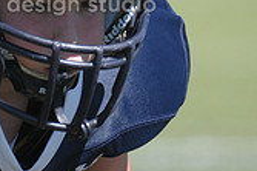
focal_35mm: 2084
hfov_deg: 1.0
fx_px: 14863
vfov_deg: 0.7
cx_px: -9
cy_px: -52
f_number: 4
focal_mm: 400
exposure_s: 1/2000
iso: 640
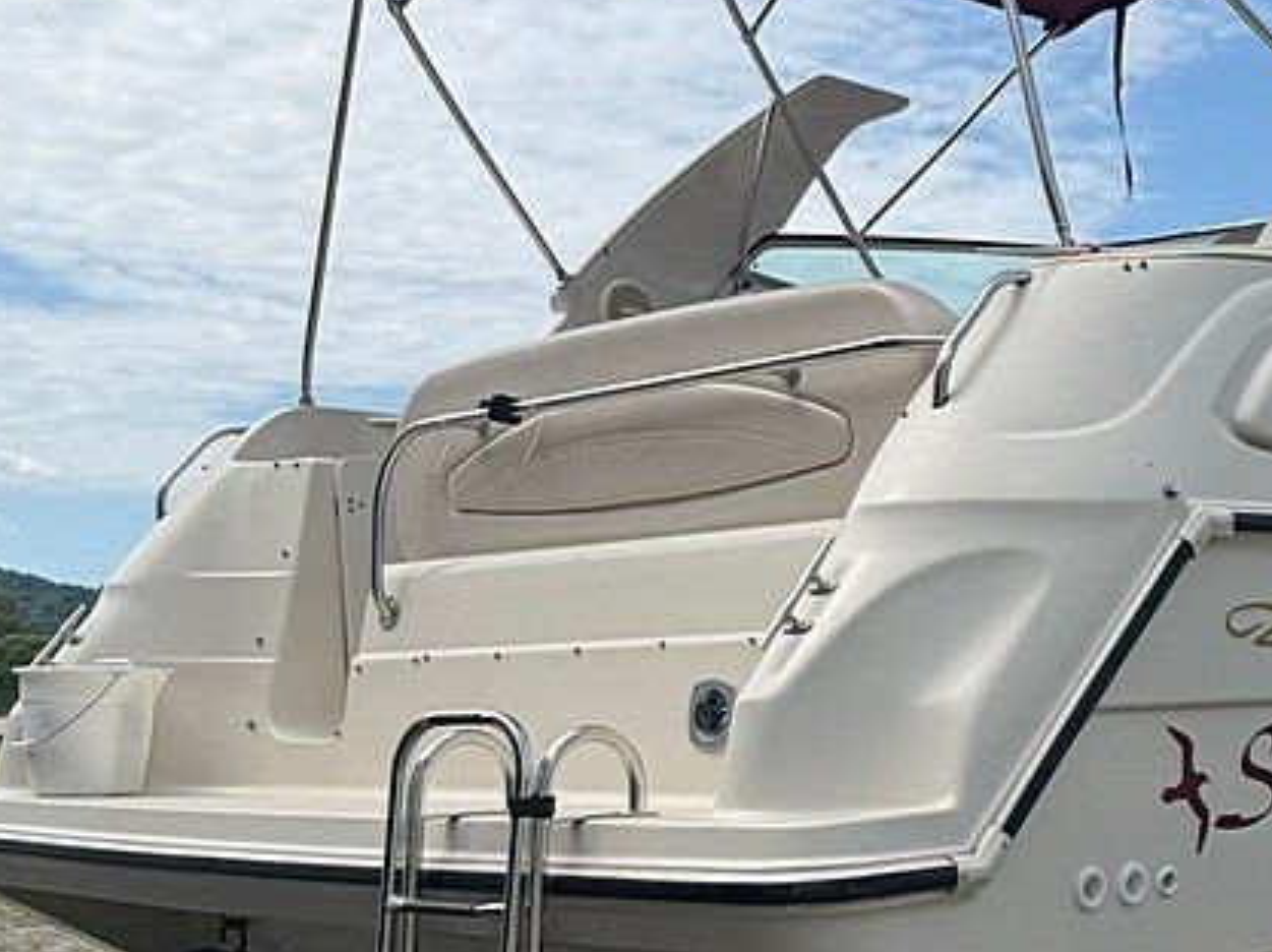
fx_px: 2166
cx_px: 1007
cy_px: 564
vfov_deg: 24.7
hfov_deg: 31.9
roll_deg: +0.2
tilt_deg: +2.3
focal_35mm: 59
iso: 80
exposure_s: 1/6711
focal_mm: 6.76
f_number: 1.78
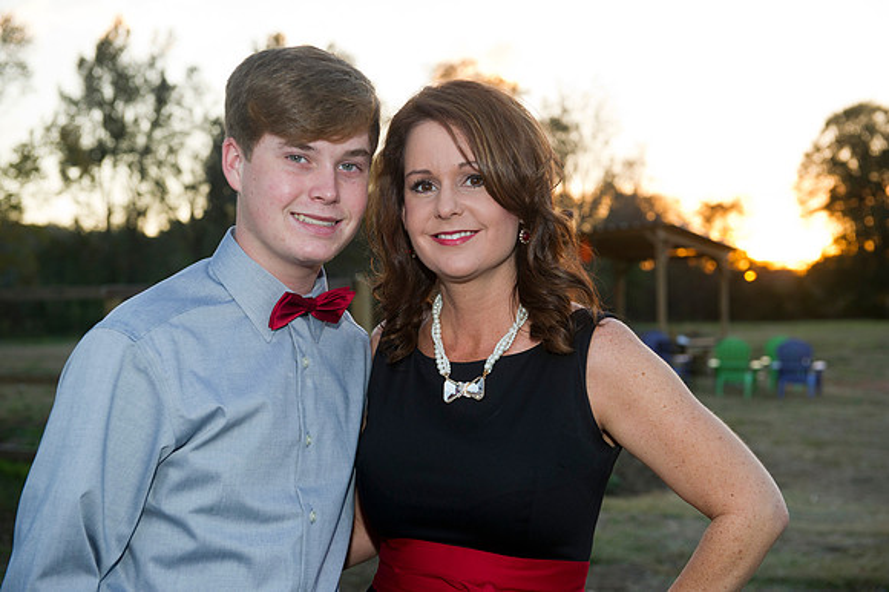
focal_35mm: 56
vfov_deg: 24.2
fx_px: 1382
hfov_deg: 35.7
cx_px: 444
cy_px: 296
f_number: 4.5
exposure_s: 1/250
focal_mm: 56
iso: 640
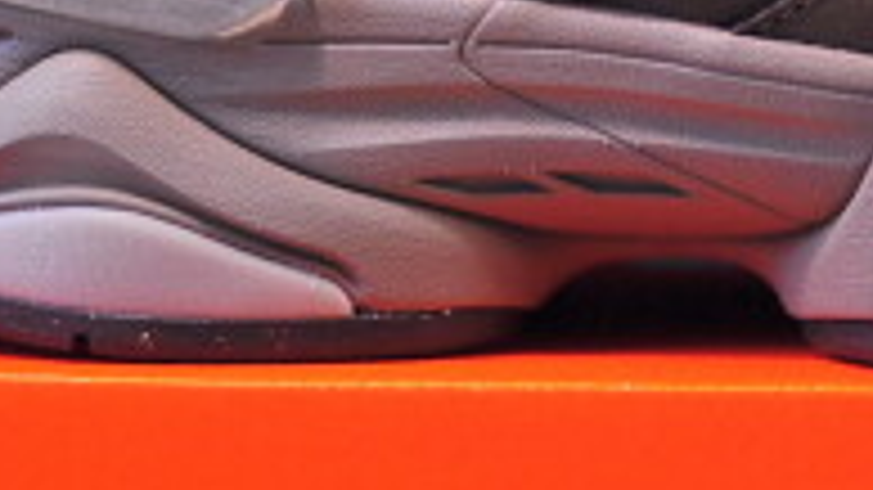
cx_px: 882
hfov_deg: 6.7
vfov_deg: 3.7
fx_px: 7475
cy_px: -609
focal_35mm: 323
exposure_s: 1/320
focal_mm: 50
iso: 250
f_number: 2
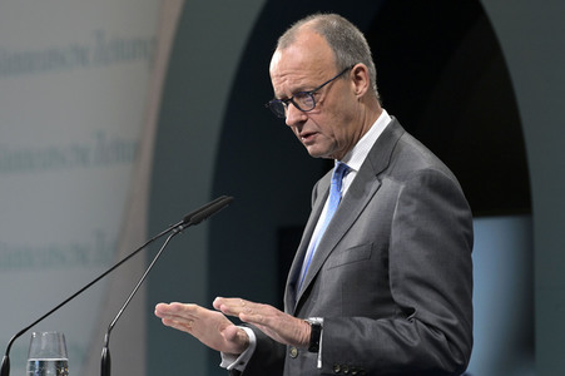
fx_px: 5803
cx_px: 282
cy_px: 188
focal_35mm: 370
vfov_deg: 3.7
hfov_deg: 5.6
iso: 4000
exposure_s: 1/800
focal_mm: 370
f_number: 5.6
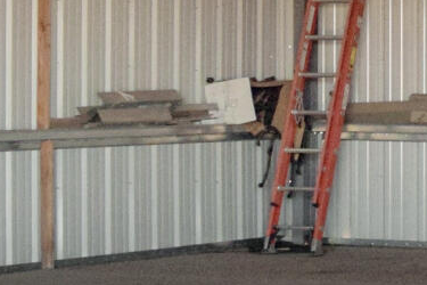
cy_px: 51
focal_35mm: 228
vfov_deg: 6.0
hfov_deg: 8.9
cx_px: 510
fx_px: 2704
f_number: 2.8
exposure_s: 1/60
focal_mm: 19
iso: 1000
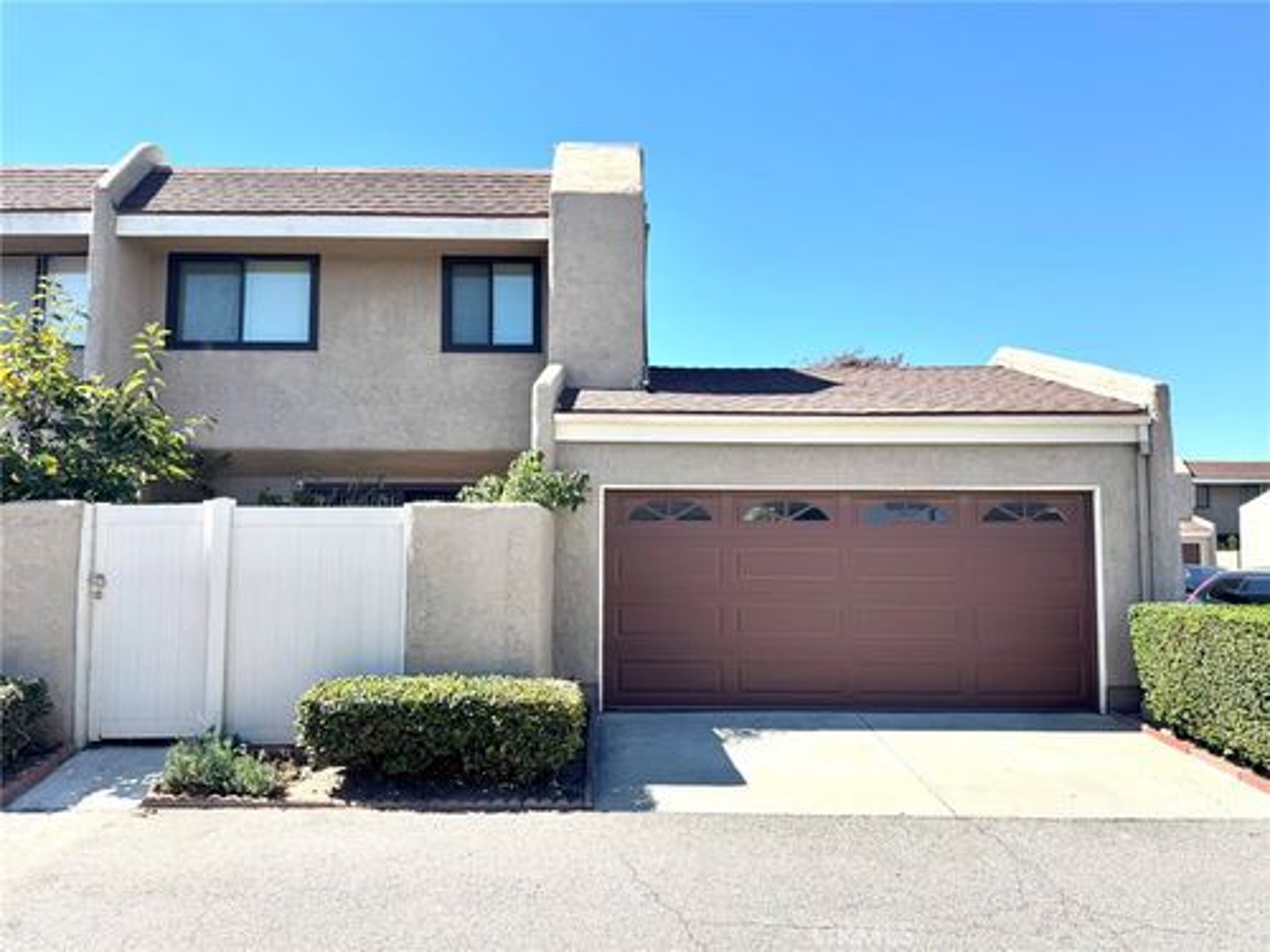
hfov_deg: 71.6
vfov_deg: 56.8
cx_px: 635
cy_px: 476
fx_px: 881
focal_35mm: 24
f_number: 1.78
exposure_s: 1/3096
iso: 80
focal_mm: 6.76
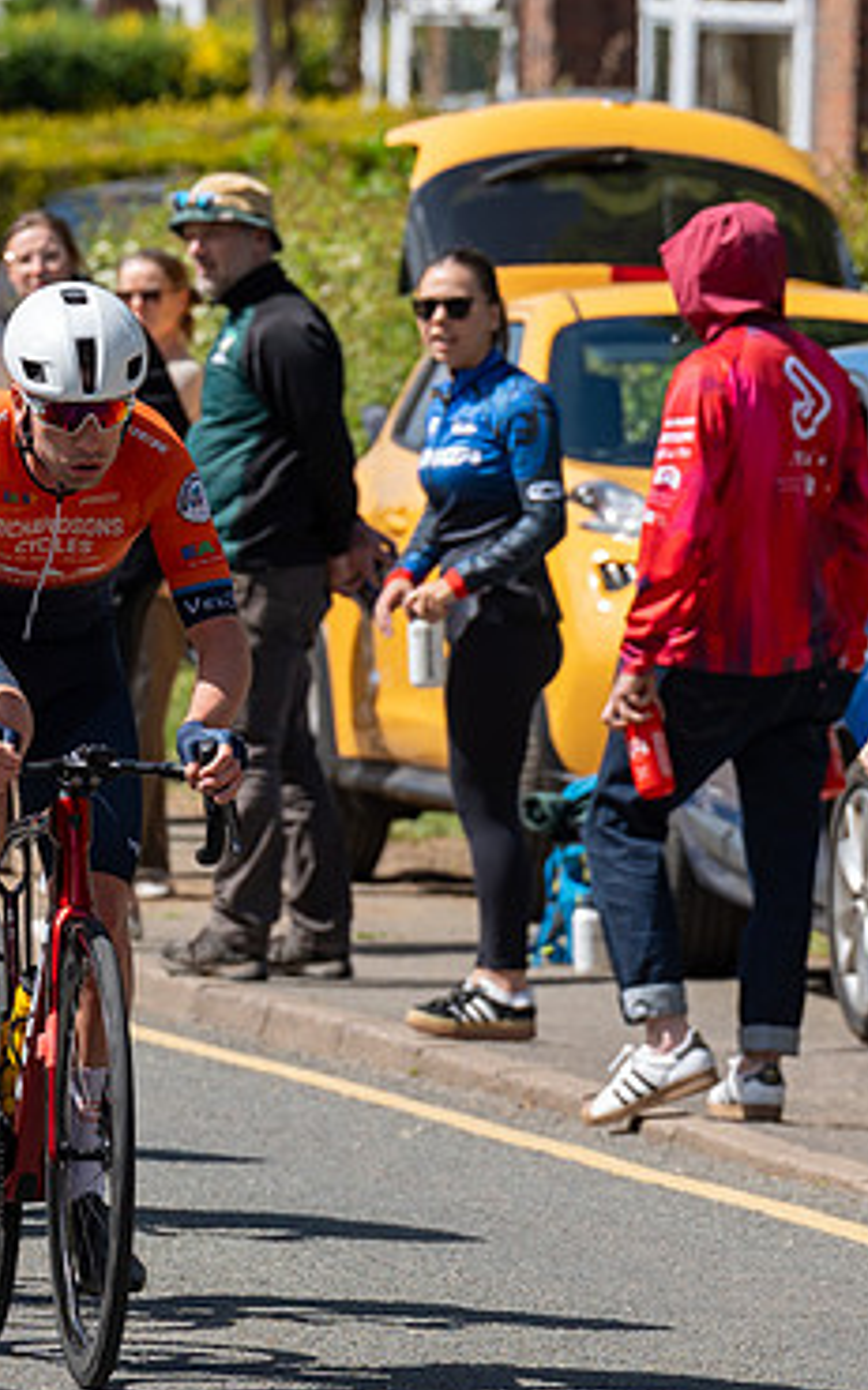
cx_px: -143
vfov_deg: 4.3
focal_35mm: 486
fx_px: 18409
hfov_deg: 2.7
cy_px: 622
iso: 250
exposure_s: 1/1000
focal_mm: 200
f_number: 5.6
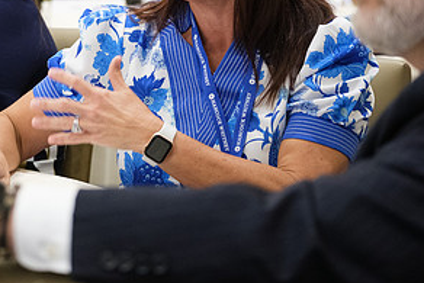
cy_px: 85
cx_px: 93
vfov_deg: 7.3
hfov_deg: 10.8
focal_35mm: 189
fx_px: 2227
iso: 3200
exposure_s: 1/160
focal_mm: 63.4
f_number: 2.8
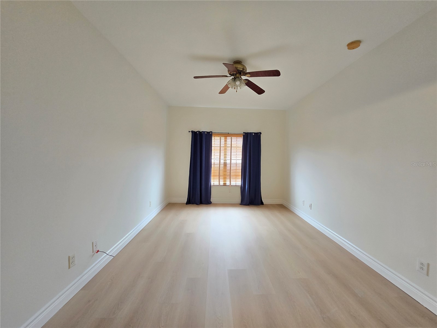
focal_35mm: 13
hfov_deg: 106.2
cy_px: 164
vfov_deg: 89.9
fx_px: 164
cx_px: 218
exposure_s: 1/60
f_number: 2.2
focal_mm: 2.2
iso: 200
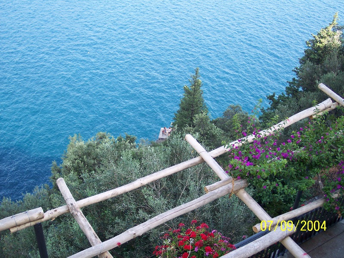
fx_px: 378
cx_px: 172
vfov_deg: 37.7
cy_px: 129
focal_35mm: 38
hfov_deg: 49.0
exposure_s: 1/250
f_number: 2.8
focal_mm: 8
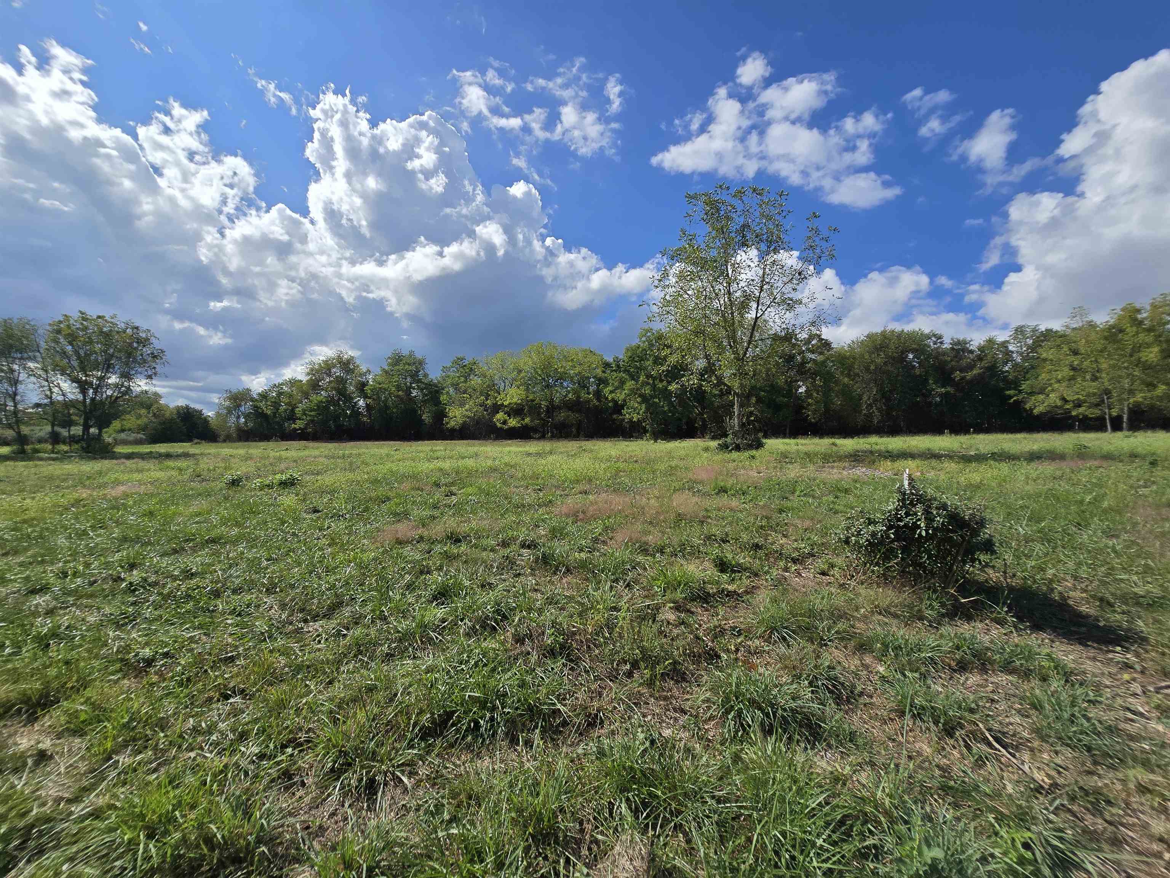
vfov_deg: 89.9
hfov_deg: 106.2
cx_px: 585
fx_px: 439
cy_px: 439
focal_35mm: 13
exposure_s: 1/4043
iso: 50
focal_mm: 2.2
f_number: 2.2
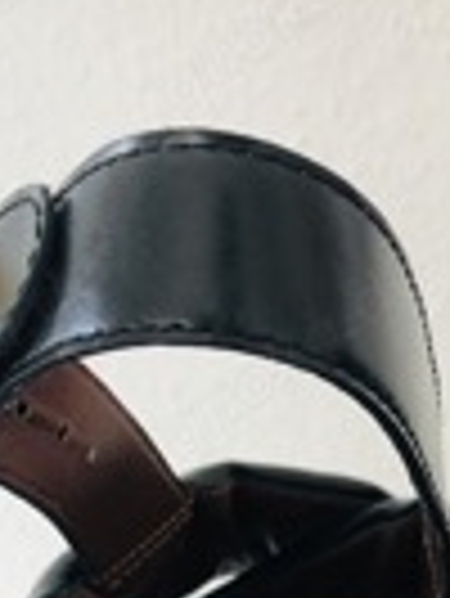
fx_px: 1454
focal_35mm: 84
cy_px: 764
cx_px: 436
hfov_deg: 17.2
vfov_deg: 21.2
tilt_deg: -23.0
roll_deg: -3.3
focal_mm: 3.99
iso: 40
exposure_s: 1/24
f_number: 1.8
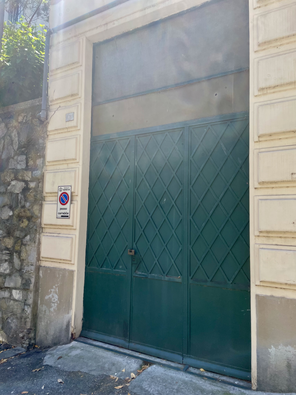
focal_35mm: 26
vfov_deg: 67.3
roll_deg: -1.2
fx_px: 296
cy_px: 198
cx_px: 148
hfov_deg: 53.1
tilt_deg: +6.0
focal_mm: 4.2
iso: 32
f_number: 1.6
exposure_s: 1/606
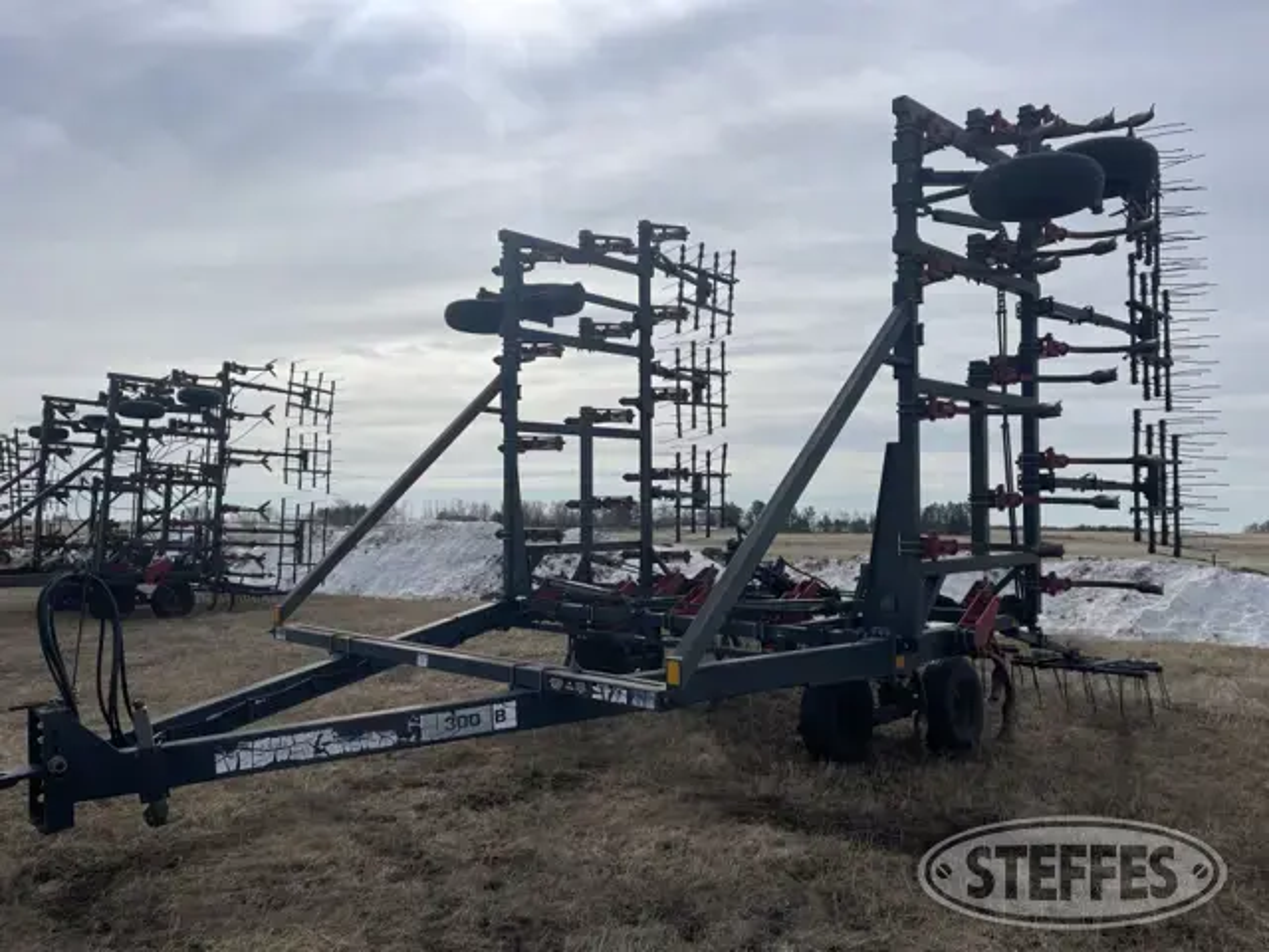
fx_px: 953
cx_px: 634
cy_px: 476
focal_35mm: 26
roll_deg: -1.1
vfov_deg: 53.1
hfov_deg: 67.3
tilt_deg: +5.0
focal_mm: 5.1
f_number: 1.6
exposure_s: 1/10989
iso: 32
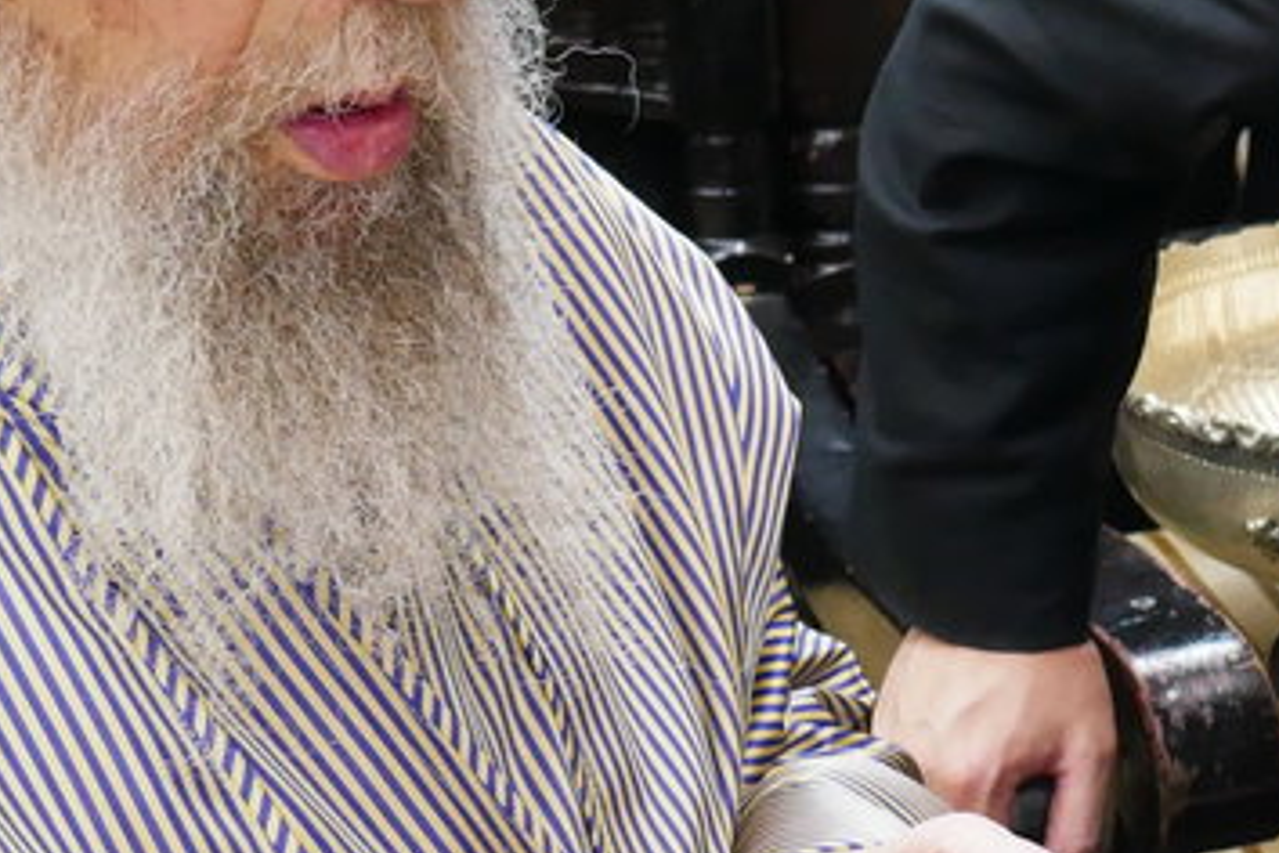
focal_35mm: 99
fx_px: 3517
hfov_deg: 20.0
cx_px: 1261
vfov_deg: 13.8
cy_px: 305
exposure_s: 1/60
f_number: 2.8
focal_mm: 9.1
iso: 640
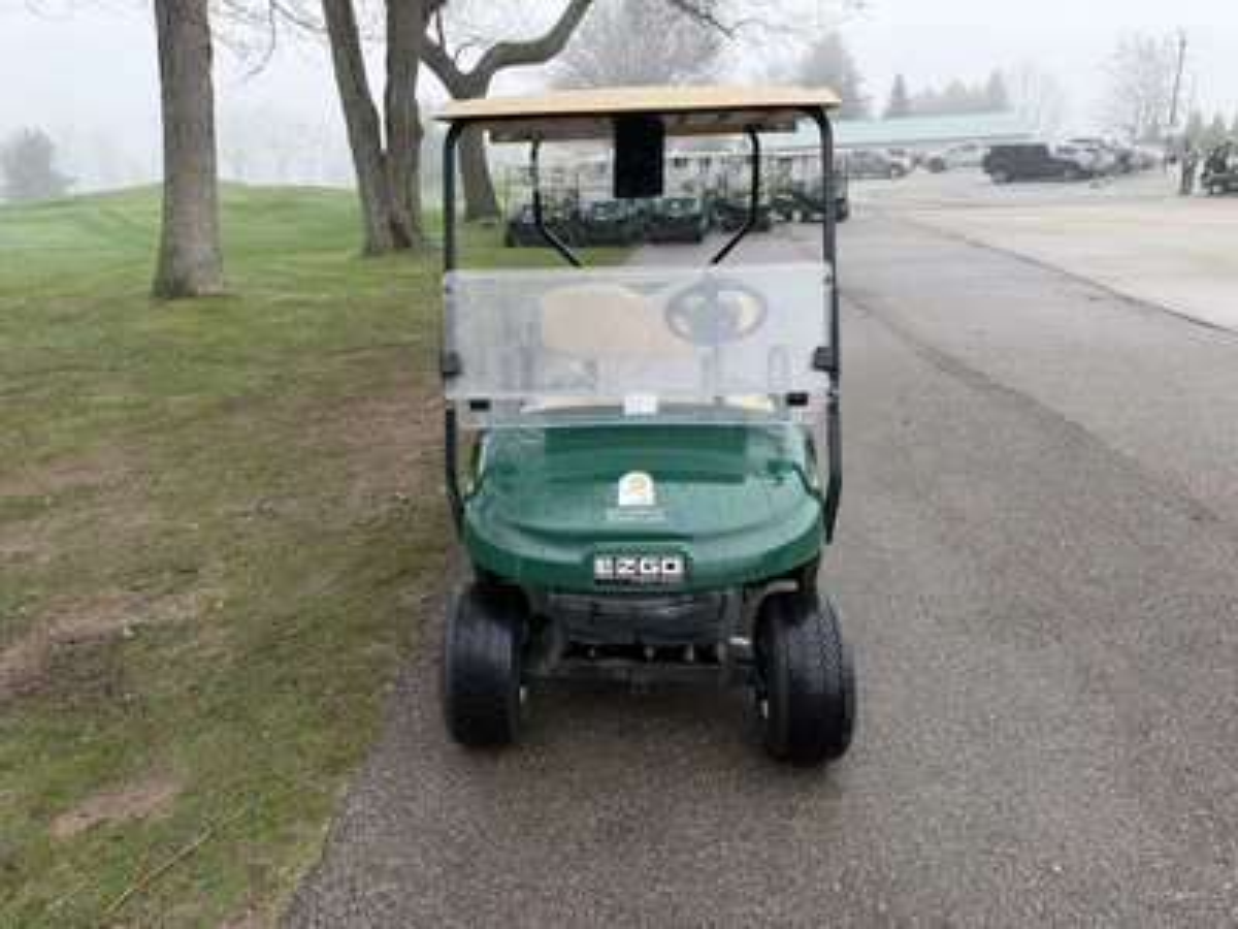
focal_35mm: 24
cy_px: 464
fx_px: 858
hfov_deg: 71.6
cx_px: 619
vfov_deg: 56.8
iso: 80
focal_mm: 6.76
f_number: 1.78
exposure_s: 1/931
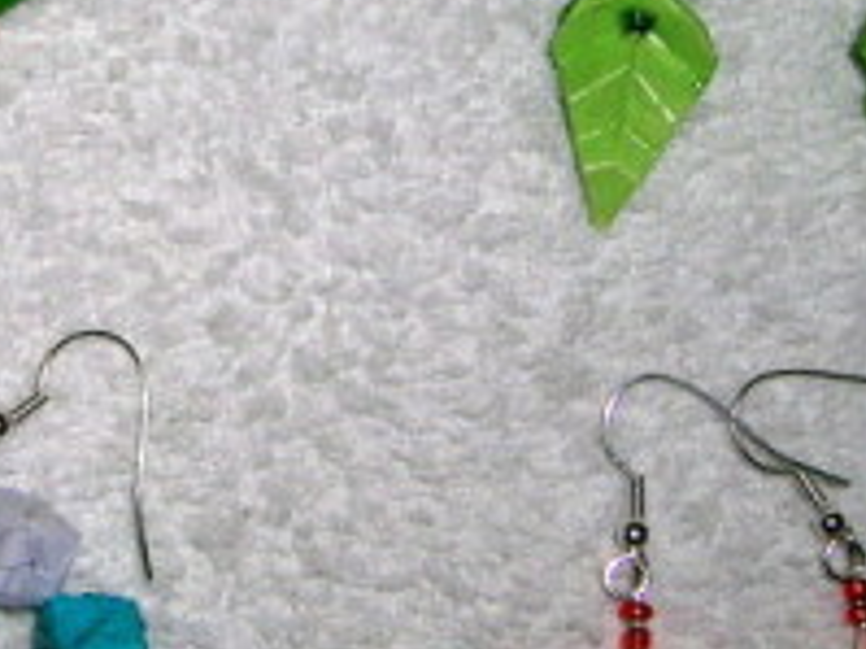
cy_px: 122
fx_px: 2900
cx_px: 44
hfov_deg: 16.7
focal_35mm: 116
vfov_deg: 12.7
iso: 50
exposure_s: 1/60.1
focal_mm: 7.3
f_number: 3.1
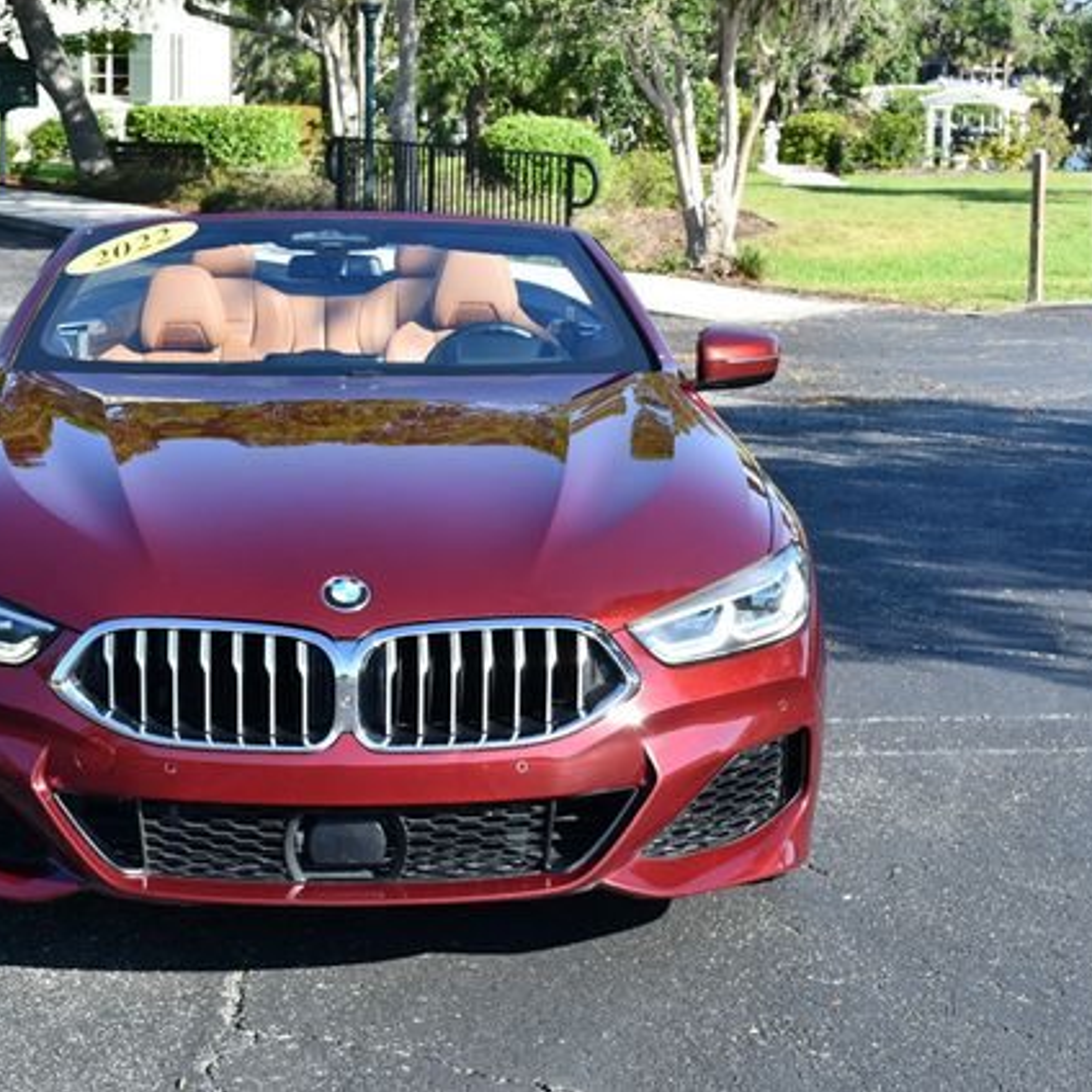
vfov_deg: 22.5
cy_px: 543
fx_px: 2748
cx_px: 345
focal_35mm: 77
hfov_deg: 22.4
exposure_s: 1/250
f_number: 6.3
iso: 200
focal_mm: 30
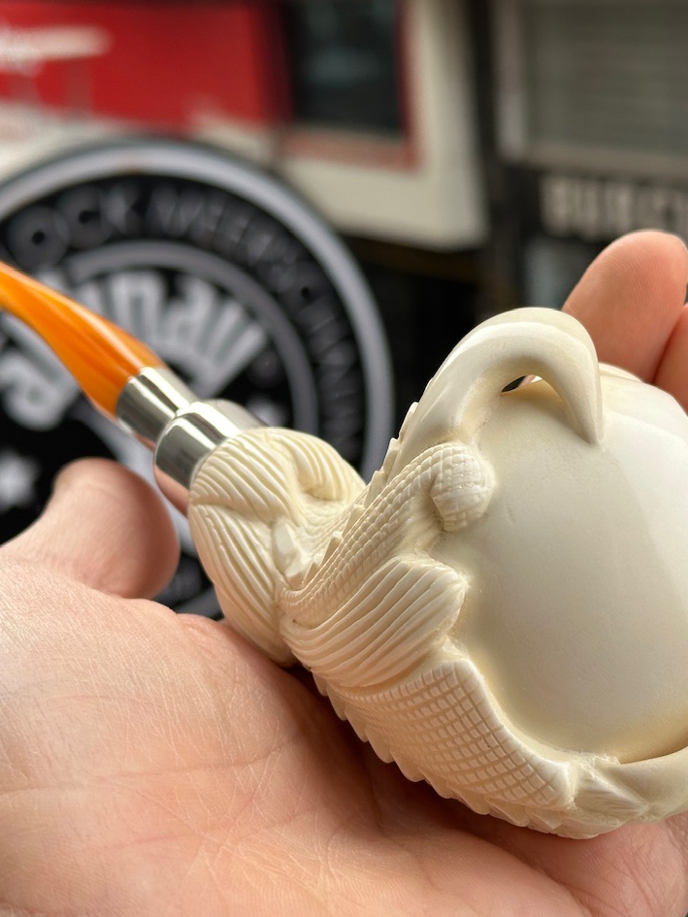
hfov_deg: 22.6
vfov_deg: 29.8
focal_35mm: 65
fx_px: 1722
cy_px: 464
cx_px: 376
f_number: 1.78
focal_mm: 6.86
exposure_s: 1/816
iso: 64
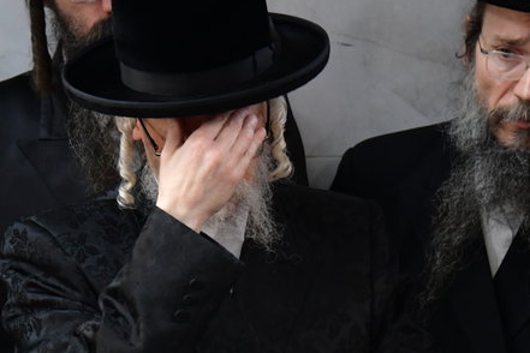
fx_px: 5609
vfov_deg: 3.6
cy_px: 256
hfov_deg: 5.4
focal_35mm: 381
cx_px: 225
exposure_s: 1/100
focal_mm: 120
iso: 2000
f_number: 5.6
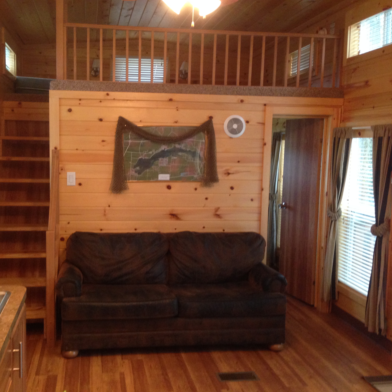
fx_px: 500
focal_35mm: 39
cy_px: 196
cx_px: 153
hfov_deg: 42.6
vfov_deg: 42.8
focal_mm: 4.12
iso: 250
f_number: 2.4
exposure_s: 1/20
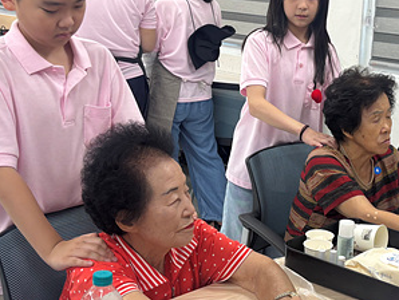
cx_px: 335
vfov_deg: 24.1
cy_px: 145
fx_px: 704
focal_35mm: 61
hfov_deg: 30.7
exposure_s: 1/120
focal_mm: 5.96
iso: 80
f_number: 1.6
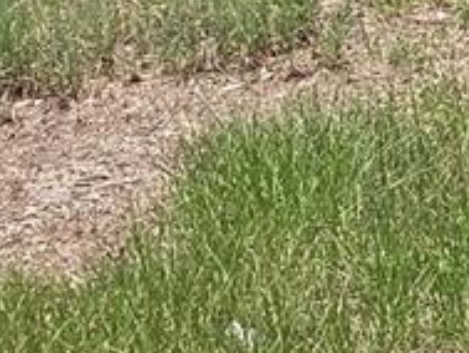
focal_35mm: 168
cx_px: 869
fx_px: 2278
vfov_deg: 8.6
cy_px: -224
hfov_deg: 10.9
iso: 25
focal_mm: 3.3
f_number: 2.4
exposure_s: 1/429
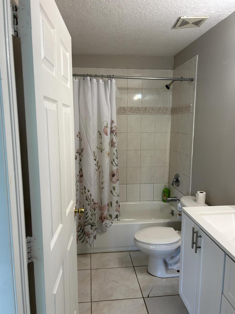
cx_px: 118
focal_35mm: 26
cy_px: 157
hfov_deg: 53.1
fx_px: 235
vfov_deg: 67.3
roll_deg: -1.1
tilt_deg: -7.7
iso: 64
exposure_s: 1/120
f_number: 1.5
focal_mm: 5.7
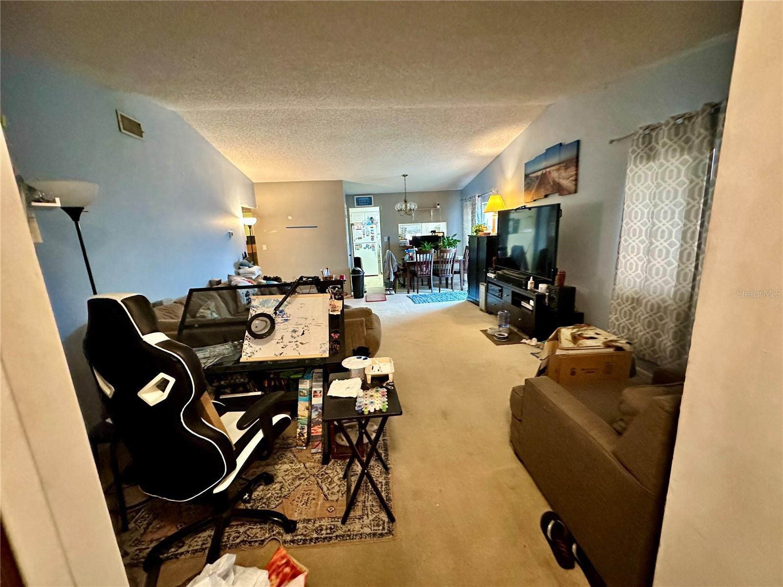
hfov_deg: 102.1
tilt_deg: -11.4
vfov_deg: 85.7
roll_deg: +2.6
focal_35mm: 14
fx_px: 317
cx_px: 392
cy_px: 294
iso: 800
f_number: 2.2
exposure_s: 1/60
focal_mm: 2.22
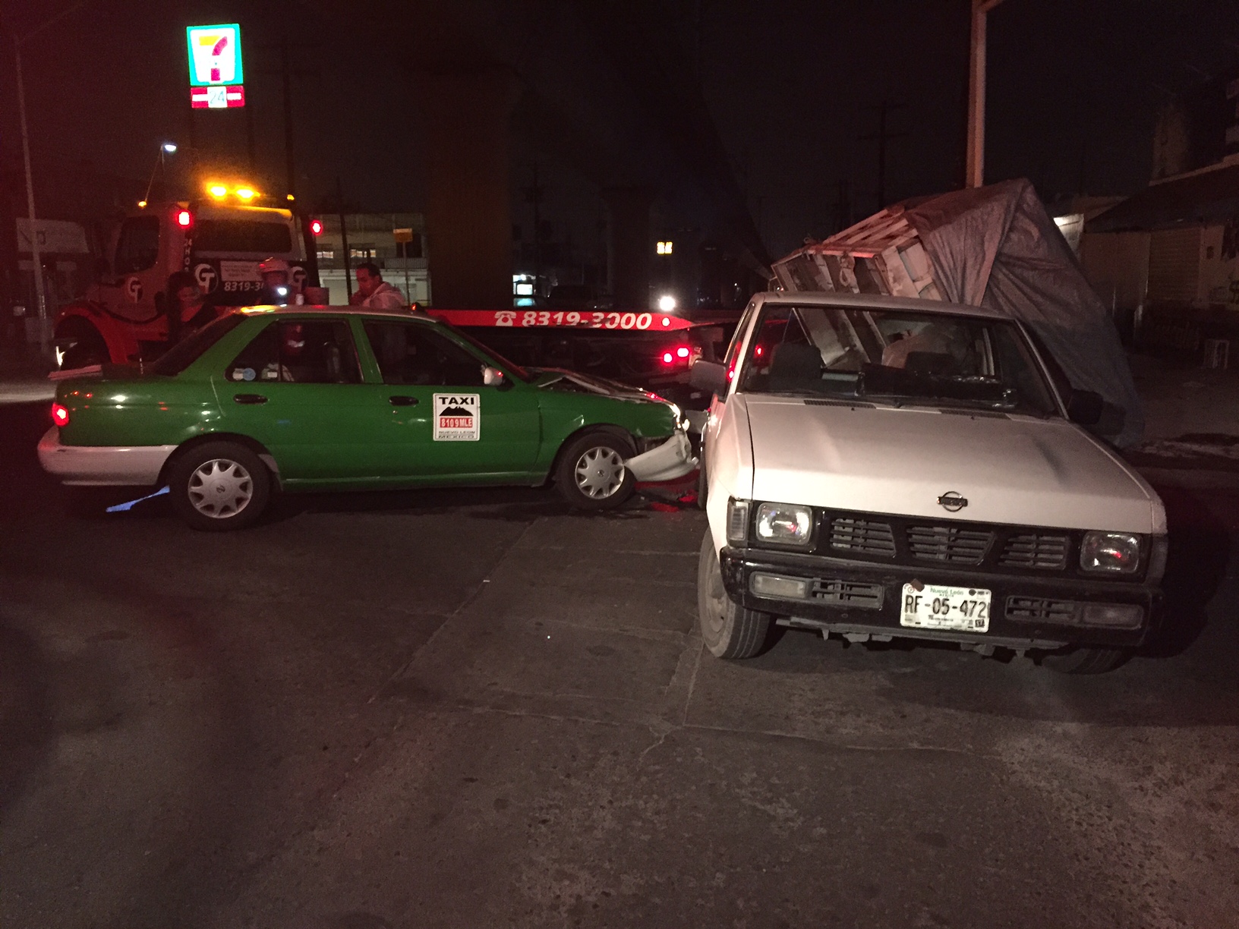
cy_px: 464
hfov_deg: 61.7
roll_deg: -0.8
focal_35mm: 29
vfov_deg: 48.2
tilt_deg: -11.4
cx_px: 620
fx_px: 1038
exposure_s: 1/15
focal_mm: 4.15
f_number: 2.2
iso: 500
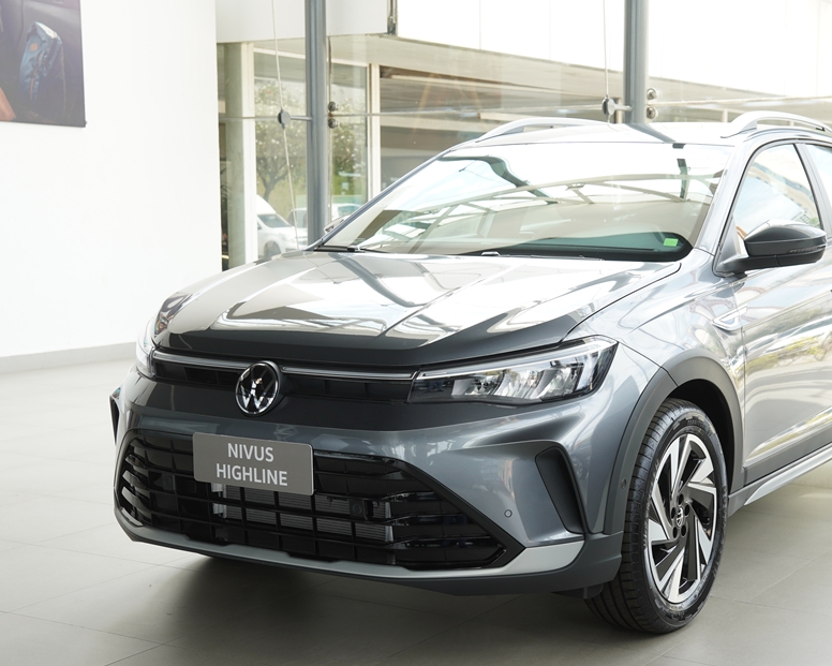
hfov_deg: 32.6
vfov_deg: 26.4
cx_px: 500
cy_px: 338
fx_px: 1419
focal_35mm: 58
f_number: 4
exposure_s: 1/100
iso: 160
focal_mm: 31
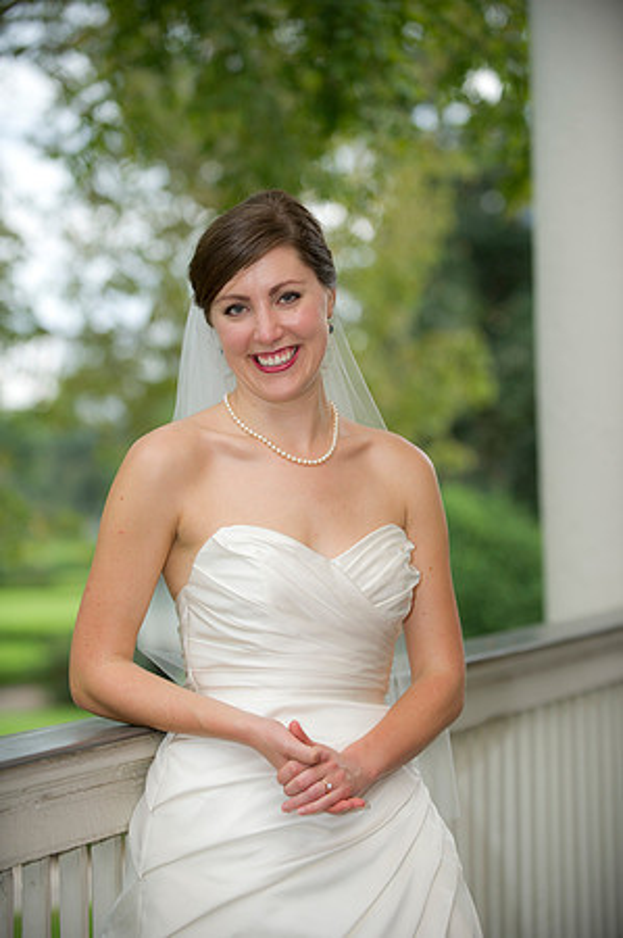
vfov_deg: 20.8
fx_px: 2550
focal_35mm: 98
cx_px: 312
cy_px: 469
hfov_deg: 13.9
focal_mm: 98
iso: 250
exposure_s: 1/125
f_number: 2.8
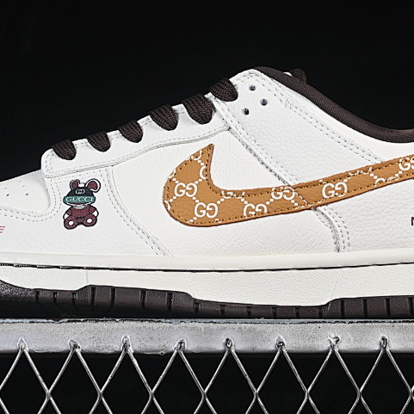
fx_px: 1935
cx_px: 210
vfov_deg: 12.2
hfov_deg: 12.2
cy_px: 127
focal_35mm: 143
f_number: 8
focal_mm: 50
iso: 160
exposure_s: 1/80
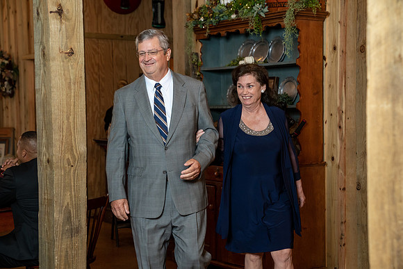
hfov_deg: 28.8
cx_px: 202
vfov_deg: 19.5
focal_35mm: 70
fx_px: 784
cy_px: 134
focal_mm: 70
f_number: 4
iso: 2000
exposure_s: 1/125
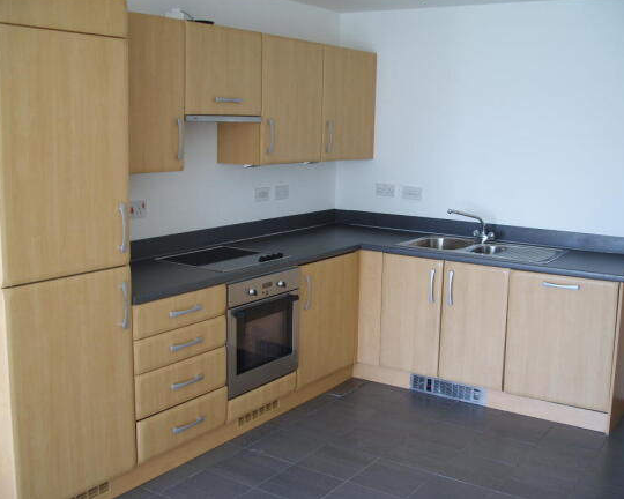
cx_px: 311
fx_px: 739
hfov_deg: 45.8
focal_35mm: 40
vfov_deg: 37.3
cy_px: 248
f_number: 2.8
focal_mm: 7.8
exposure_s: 1/13
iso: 50
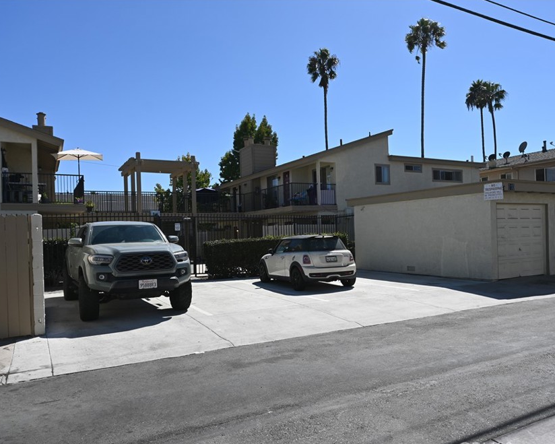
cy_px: 228
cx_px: 313
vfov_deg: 51.5
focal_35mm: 28
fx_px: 460
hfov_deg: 62.0
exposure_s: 1/400
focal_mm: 16
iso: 100
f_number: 7.1
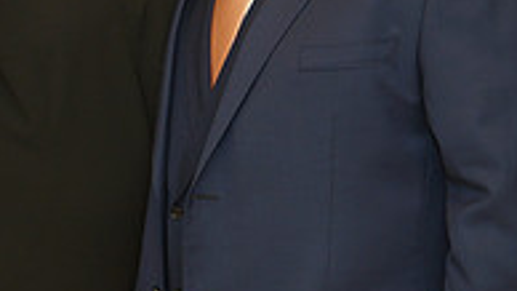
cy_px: -92
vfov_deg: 10.5
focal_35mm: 113
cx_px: 344
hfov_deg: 18.9
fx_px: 1549
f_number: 5
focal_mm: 36
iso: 400
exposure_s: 1/100
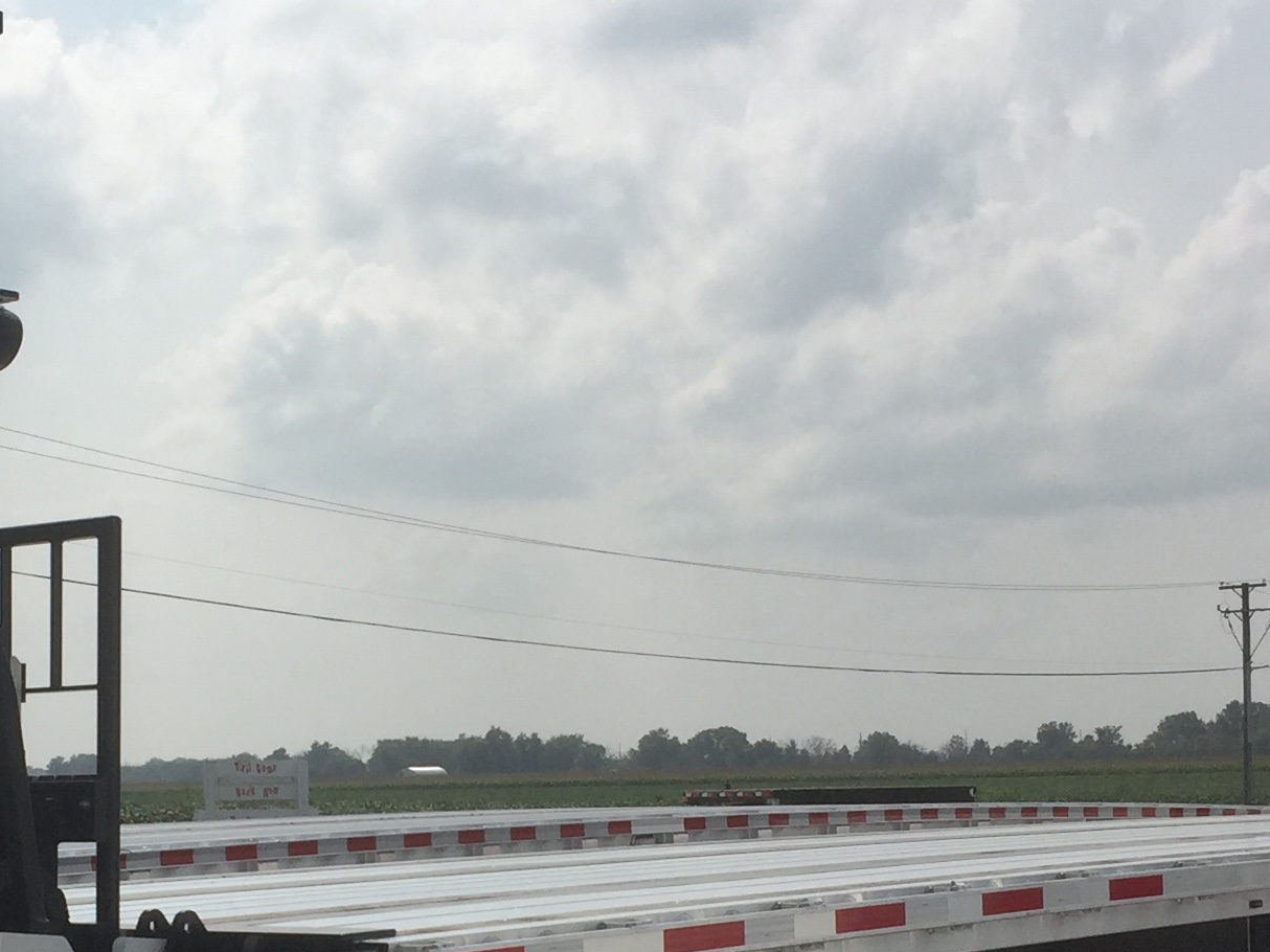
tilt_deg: -1.1
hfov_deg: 24.7
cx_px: 302
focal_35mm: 78
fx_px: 2861
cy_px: 762
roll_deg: +0.3
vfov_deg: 18.7
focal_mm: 4.15
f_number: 2.2
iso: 32
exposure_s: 1/5650
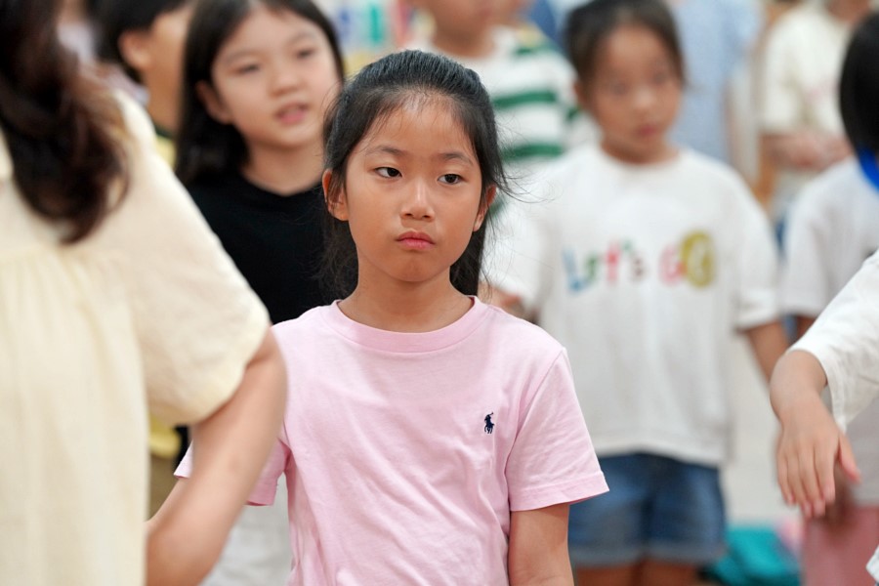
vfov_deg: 7.9
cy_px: 293
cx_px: 440
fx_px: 4224
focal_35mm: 173
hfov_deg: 11.9
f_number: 4
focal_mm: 173
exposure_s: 1/200
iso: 2000
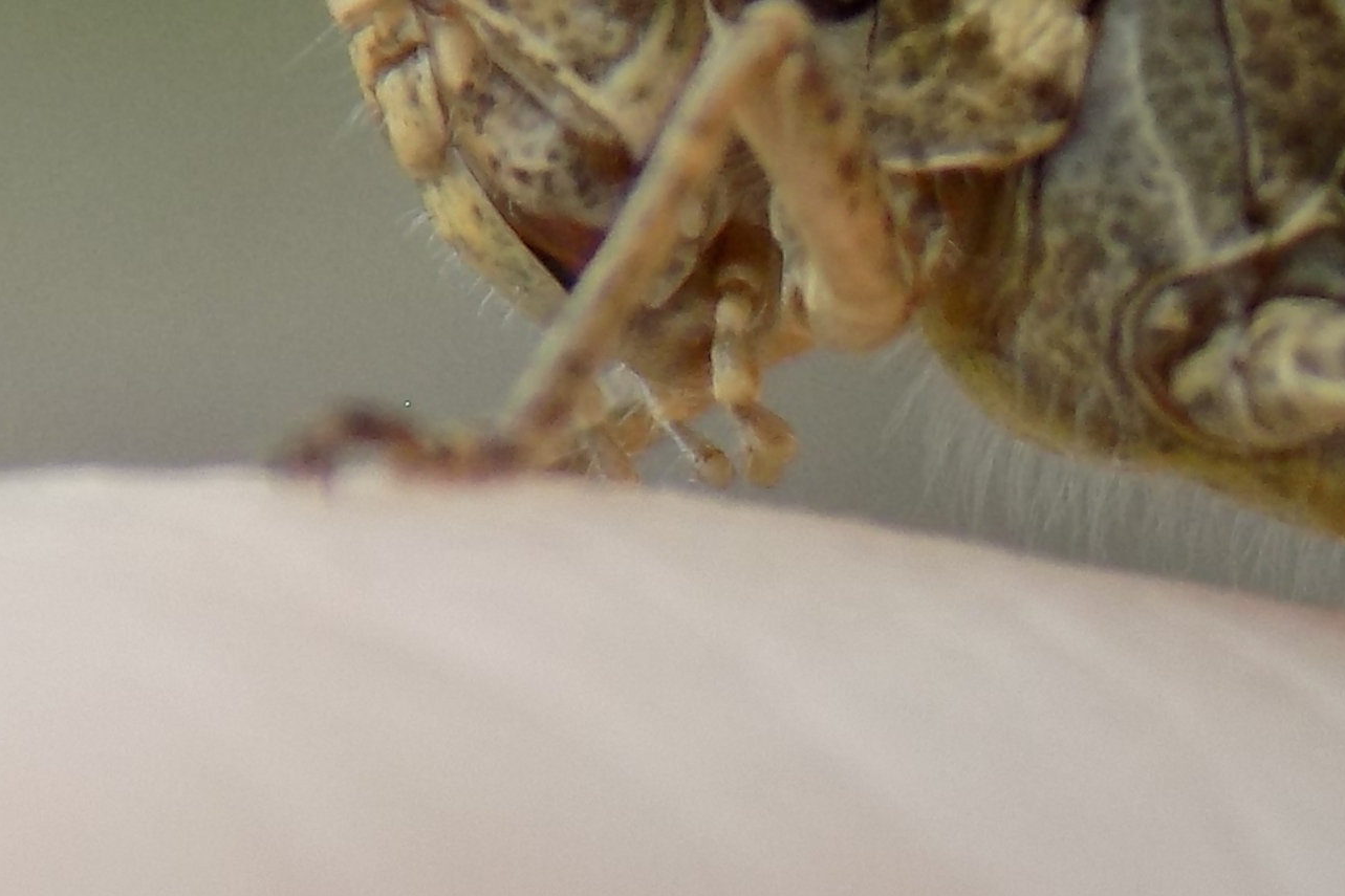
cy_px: 365
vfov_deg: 2.8
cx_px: 1608
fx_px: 18415
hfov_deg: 4.2
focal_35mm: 493
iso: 80
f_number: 4.8
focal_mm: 20.9
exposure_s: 1/320
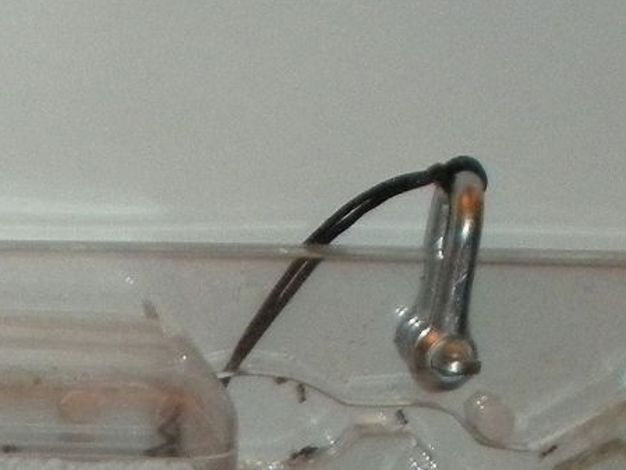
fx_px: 3545
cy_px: 1018
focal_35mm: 196
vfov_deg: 7.2
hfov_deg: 9.5
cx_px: -541
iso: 400
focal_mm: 7.7
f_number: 4
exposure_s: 1/8
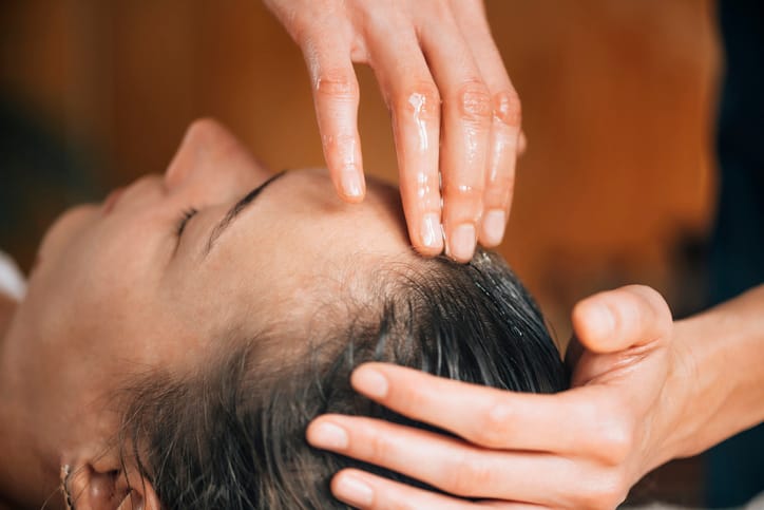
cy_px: 255
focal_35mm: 105
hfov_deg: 19.5
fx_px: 2229
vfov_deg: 13.0
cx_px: 382
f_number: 3.2
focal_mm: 105
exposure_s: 1/160
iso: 160
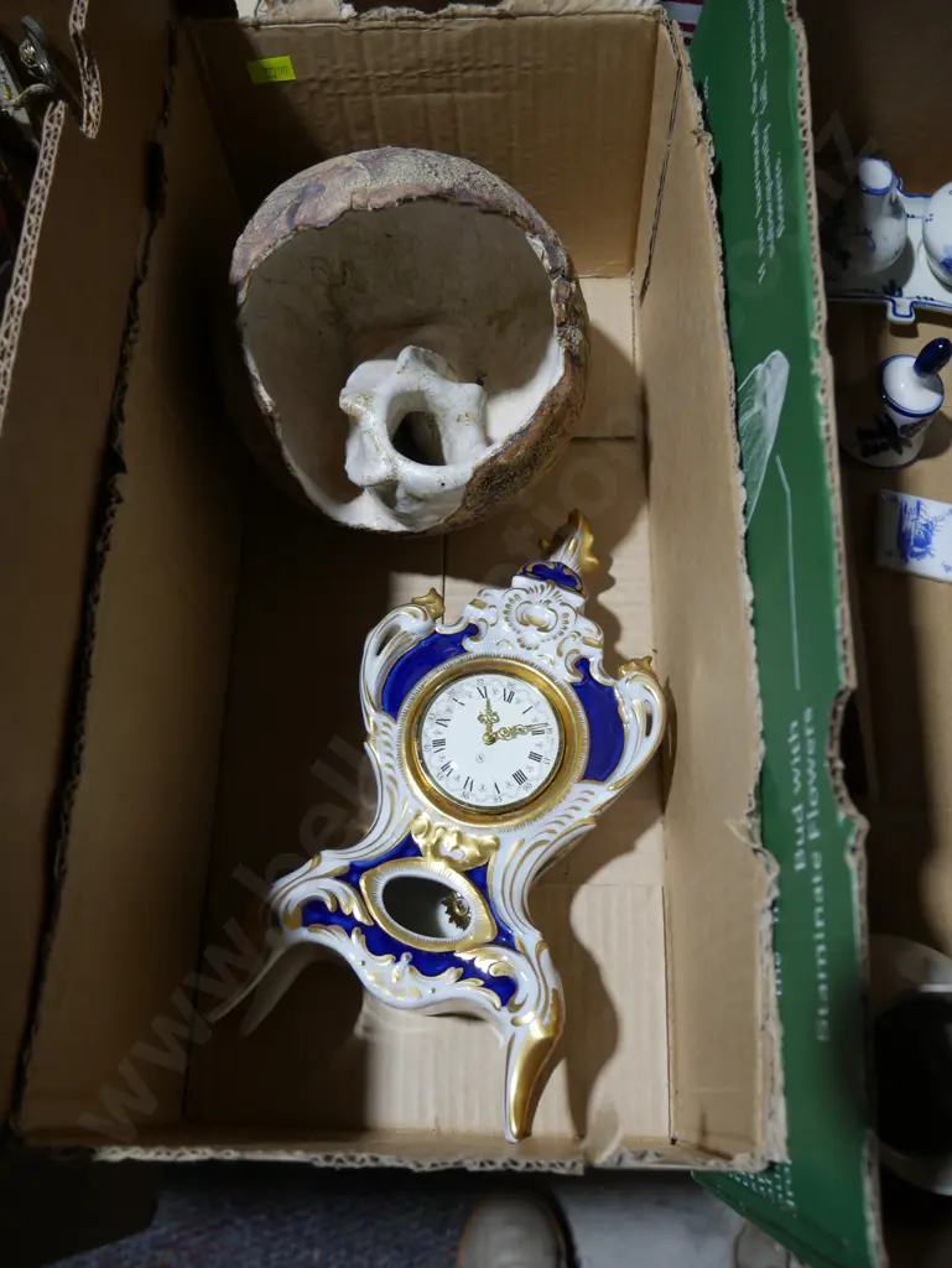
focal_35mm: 30
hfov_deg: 46.8
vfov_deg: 59.9
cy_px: 634
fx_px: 1099
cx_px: 476
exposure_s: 1/80
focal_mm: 15
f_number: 3.6
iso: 200
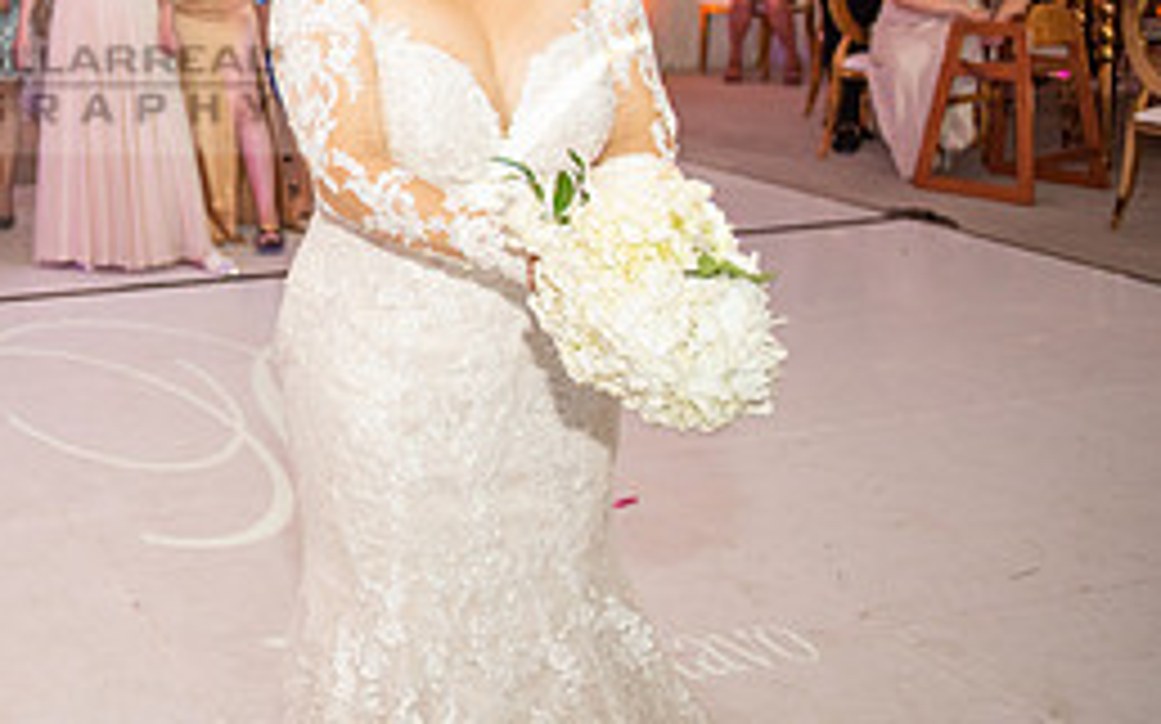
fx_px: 1739
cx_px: -68
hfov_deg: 33.0
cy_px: 47
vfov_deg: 22.8
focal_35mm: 55
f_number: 2.8
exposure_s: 1/160
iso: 1000
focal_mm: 24
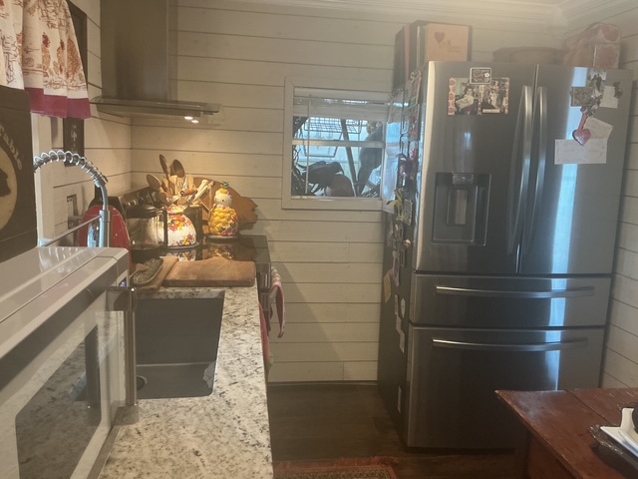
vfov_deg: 48.2
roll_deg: -2.7
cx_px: 319
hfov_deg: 61.7
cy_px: 240
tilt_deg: -8.7
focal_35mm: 29
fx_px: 534
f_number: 1.8
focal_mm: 3
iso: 200
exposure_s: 1/60
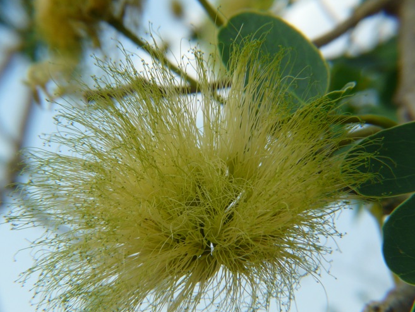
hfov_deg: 30.7
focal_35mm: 63
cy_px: 187
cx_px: 214
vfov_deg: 23.3
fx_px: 755
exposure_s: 1/250
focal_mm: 7.5
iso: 100
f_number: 5
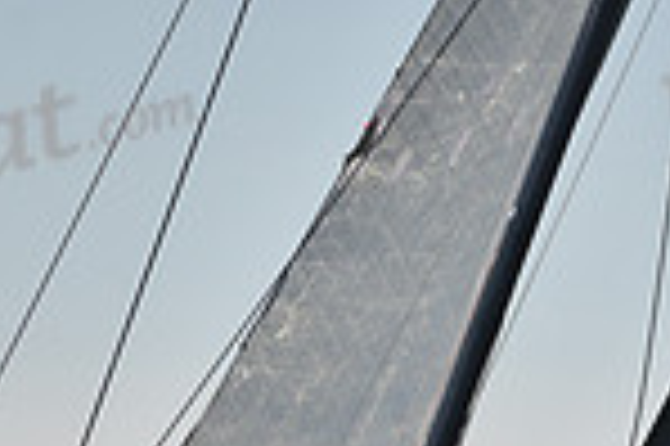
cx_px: 432
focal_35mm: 778
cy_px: 759
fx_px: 14463
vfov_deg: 1.8
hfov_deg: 2.7
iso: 250
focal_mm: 200
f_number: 4
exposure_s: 1/800
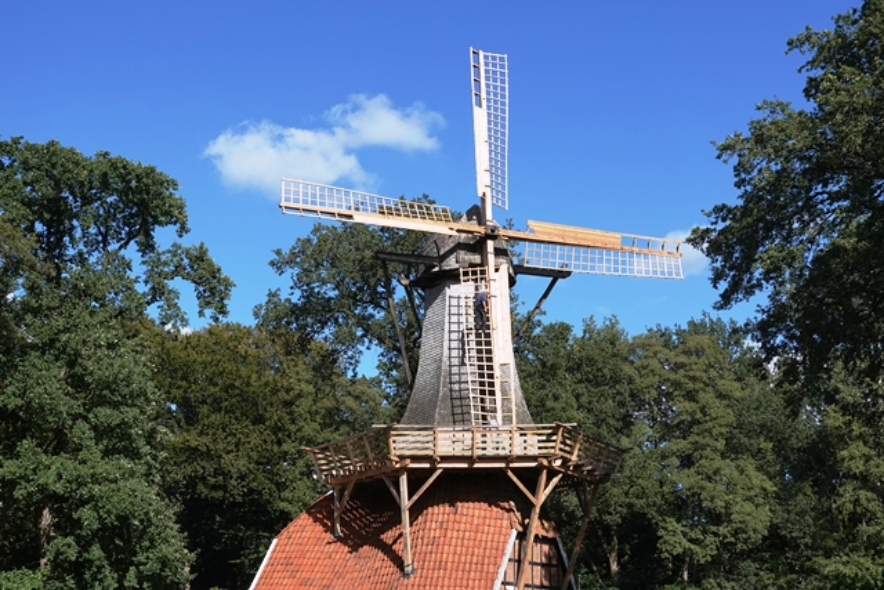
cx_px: 442
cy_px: 295
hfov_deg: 38.2
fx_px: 1277
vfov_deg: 26.0
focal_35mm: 52
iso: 100
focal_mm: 18.92
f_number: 7.1
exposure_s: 1/400
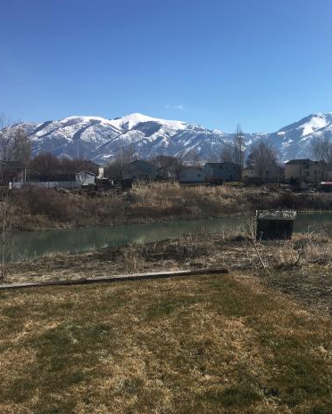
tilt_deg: -1.6
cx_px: 267
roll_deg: +0.5
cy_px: 203
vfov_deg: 46.8
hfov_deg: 36.9
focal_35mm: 39
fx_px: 479
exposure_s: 1/2481
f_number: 2.2
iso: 25
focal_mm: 4.15
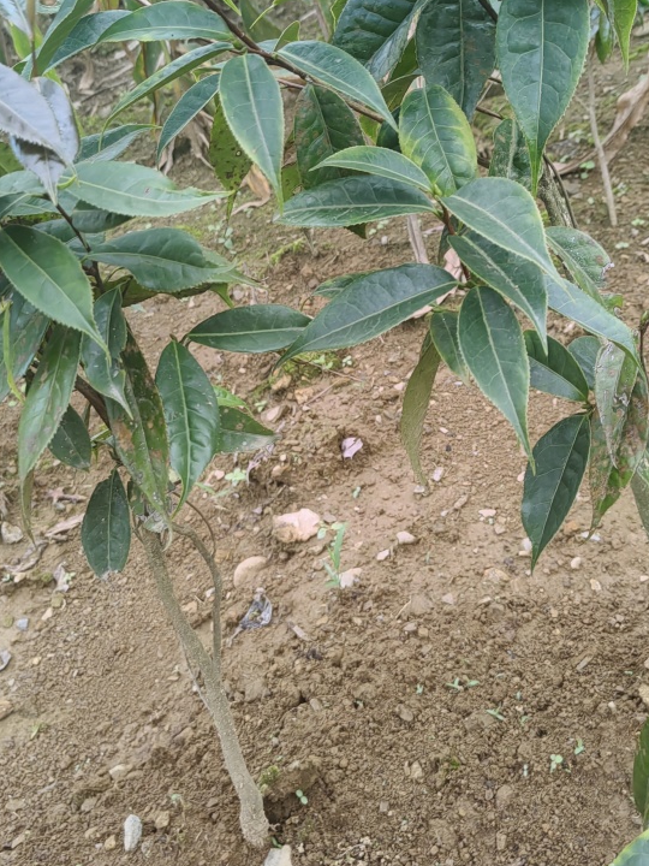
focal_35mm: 40
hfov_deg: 35.9
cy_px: 358
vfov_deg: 46.6
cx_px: 383
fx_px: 1000
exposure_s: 1/218
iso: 50
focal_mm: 5.52
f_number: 1.9
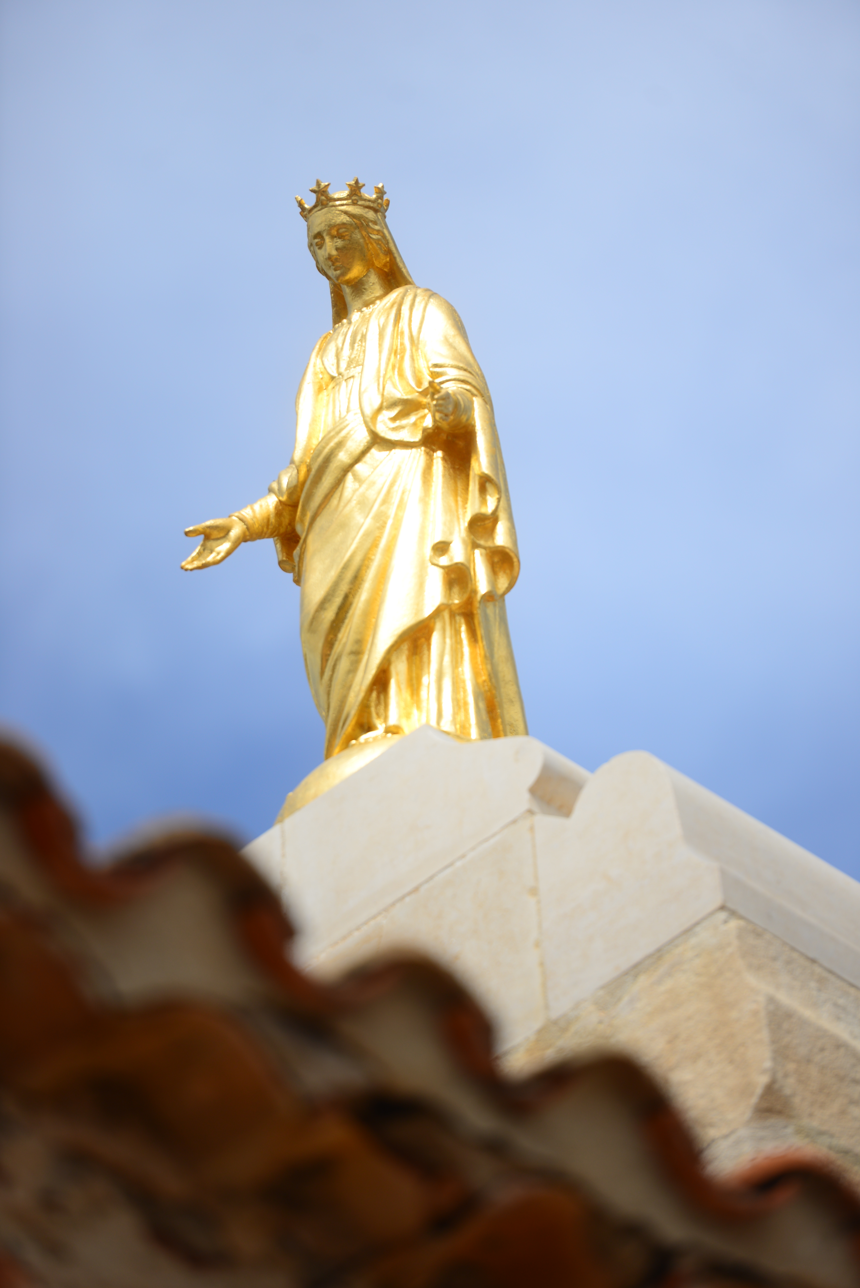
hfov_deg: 6.9
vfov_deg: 10.3
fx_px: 7160
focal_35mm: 200
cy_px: 644
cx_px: 430
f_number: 2.8
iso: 100
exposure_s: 1/2000
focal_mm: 200
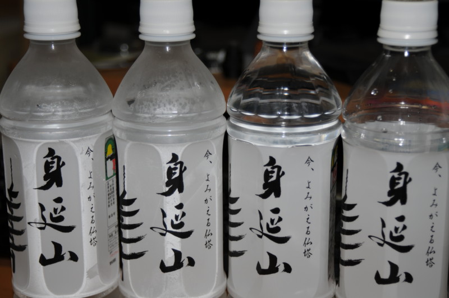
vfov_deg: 18.9
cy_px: 149
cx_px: 224
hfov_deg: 28.1
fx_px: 897
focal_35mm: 72
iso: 200
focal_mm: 48
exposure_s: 1/60
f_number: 4.5
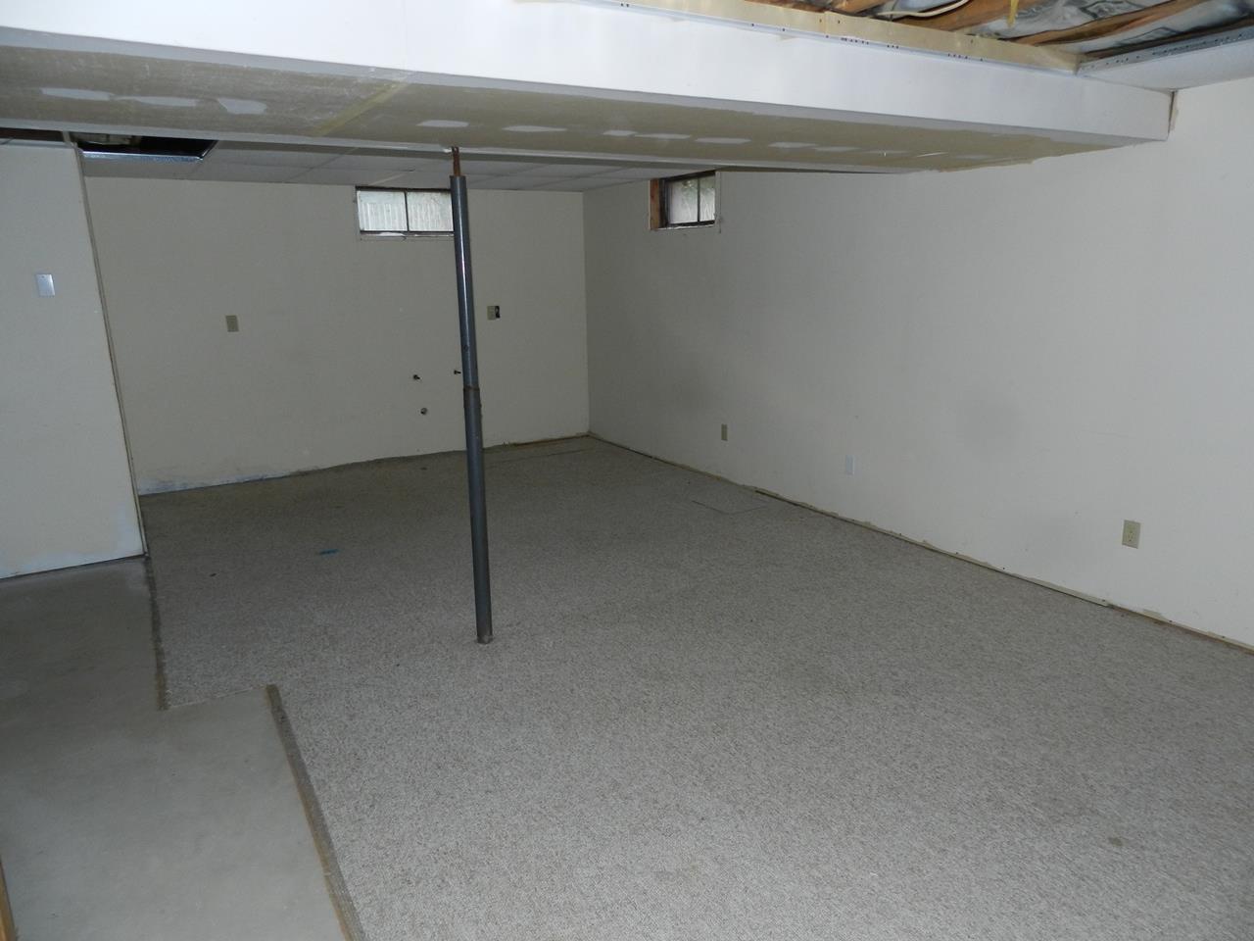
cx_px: 627
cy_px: 470
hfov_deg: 73.9
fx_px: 833
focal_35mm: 23
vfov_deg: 58.9
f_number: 3.4
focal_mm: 4
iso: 200
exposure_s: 1/30
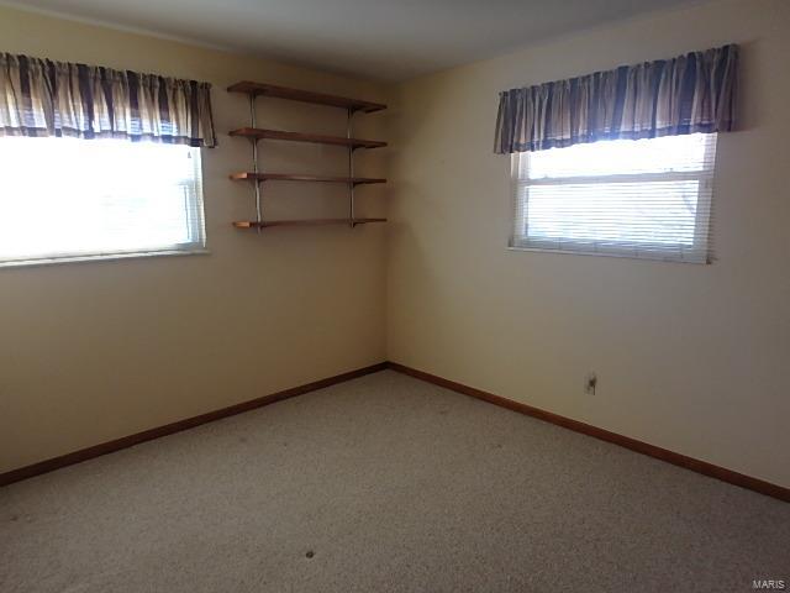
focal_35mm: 21
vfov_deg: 63.4
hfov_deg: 79.0
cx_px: 395
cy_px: 296
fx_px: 479
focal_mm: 3.7
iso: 200
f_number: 3.5
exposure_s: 1/40
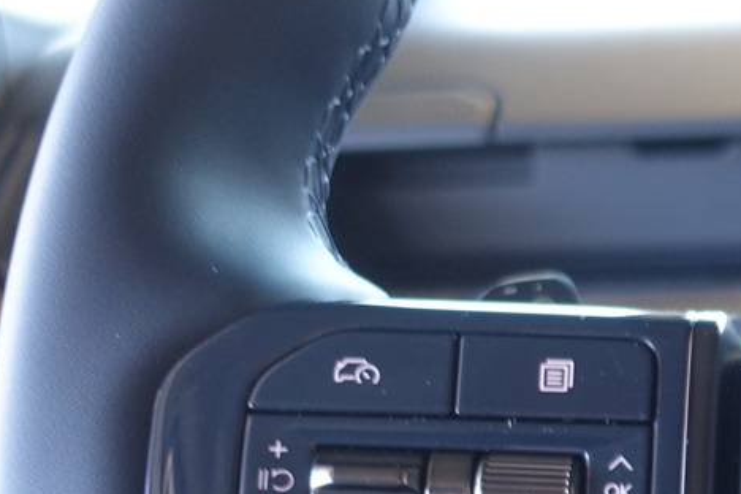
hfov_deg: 19.5
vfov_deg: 15.7
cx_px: 1262
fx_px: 1708
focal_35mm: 83
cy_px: 633
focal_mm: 8.8
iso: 200
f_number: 1.8
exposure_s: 1/30
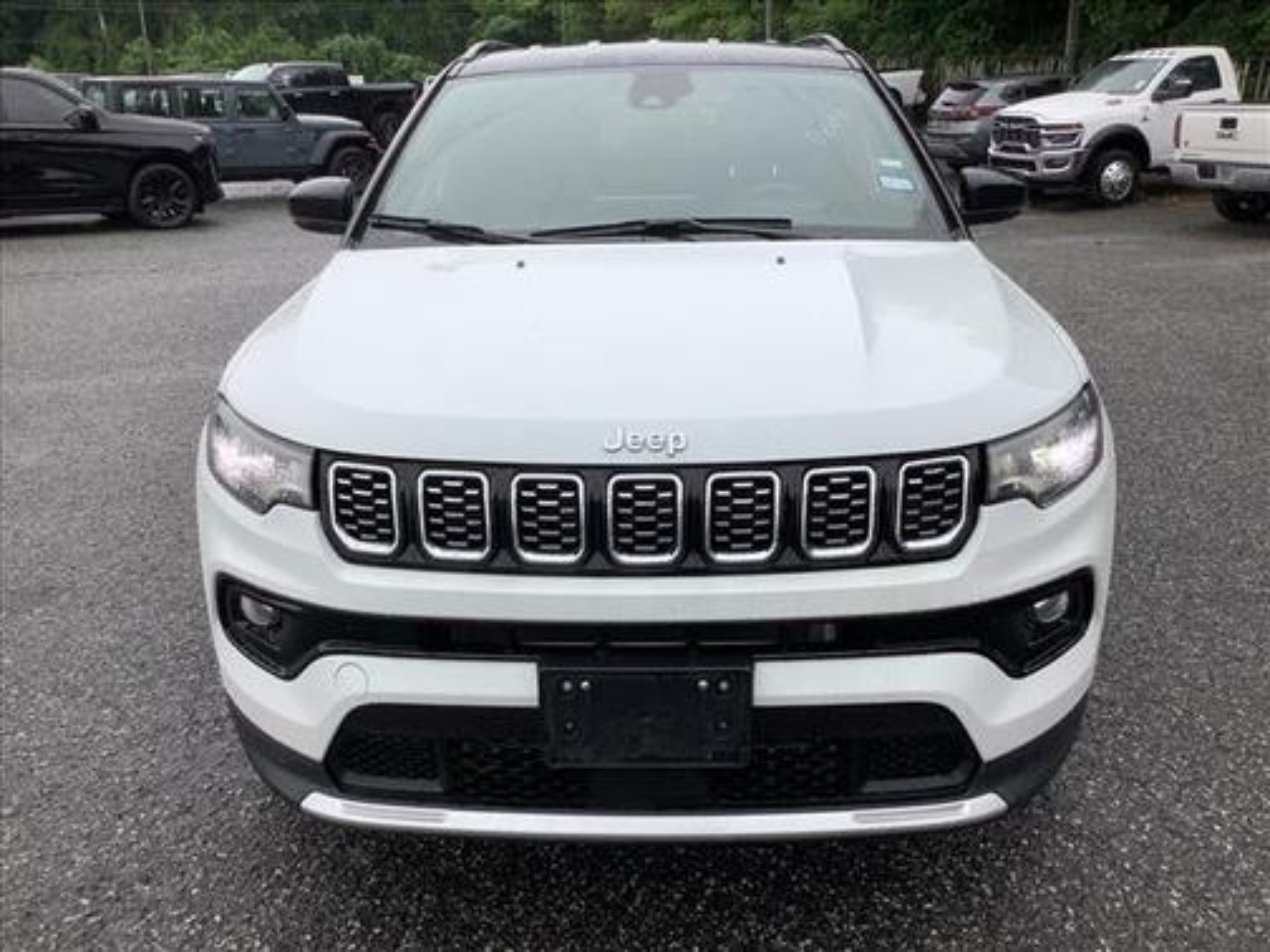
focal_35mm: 31
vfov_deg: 45.4
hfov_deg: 58.4
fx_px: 1137
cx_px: 635
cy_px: 476
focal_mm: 3.3
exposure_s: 1/314
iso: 25
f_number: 2.4
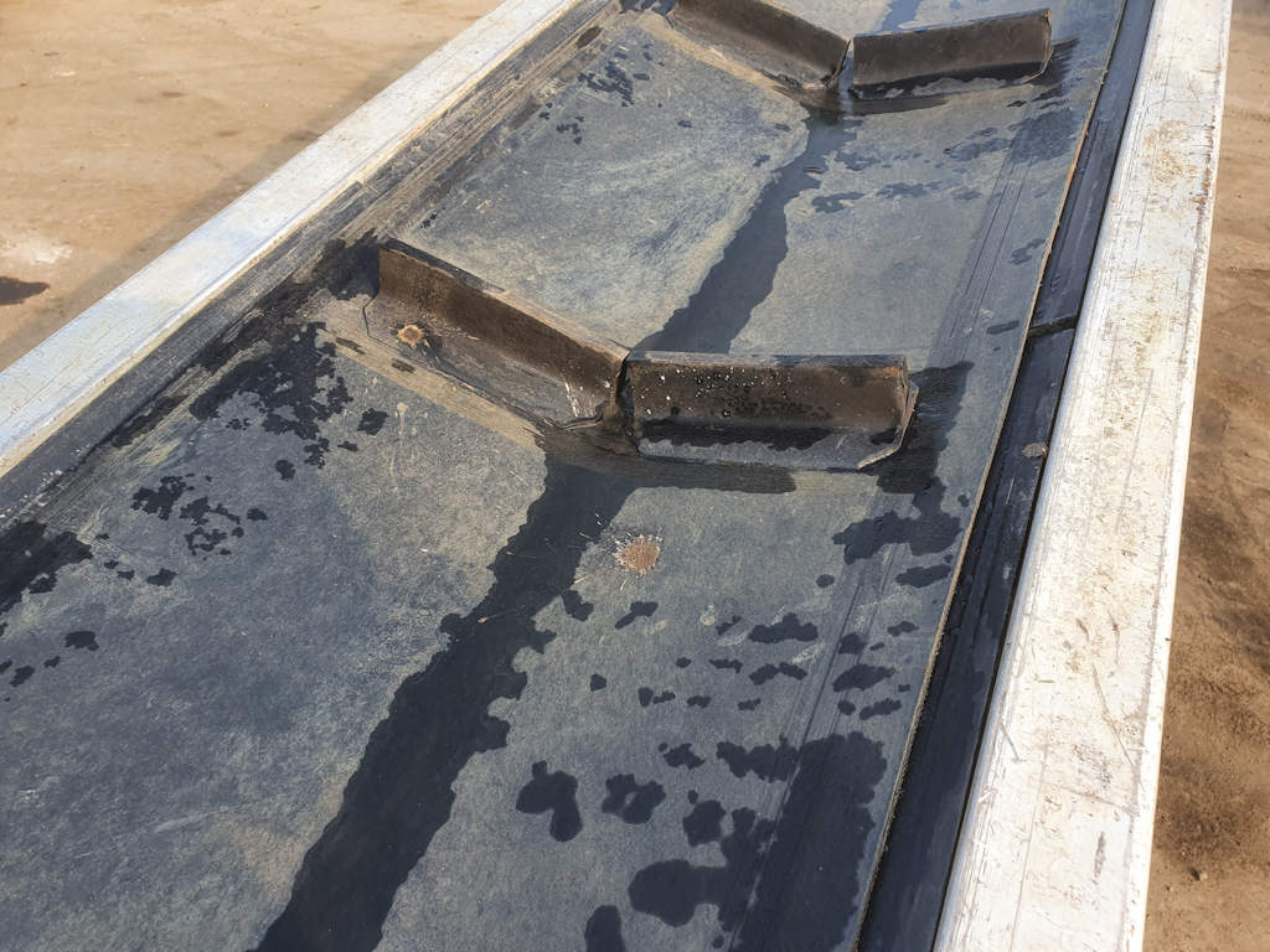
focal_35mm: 26
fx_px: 954
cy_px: 476
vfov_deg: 53.1
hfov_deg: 67.3
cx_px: 635
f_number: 2.4
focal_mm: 4.32
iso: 50
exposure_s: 1/346
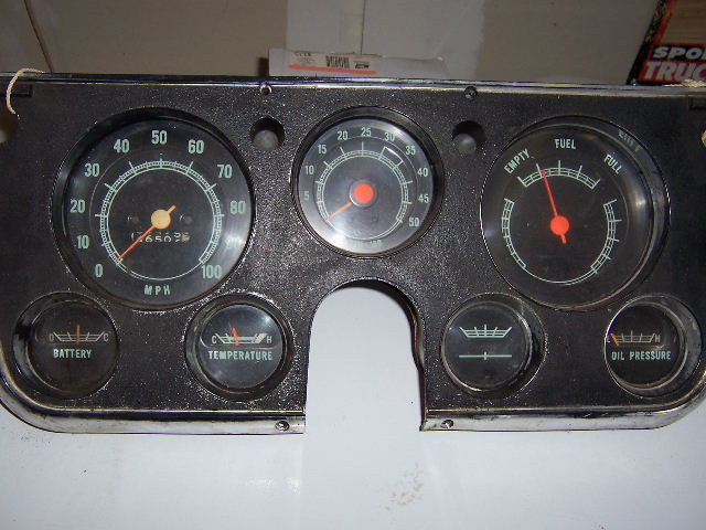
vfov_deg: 39.7
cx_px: 353
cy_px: 265
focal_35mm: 36
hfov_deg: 51.4
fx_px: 734
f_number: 2.8
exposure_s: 1/60
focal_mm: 5.6
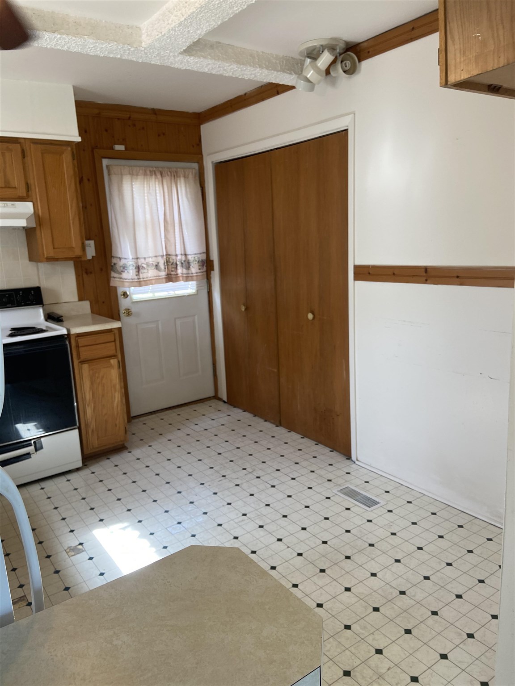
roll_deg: +3.9
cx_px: 258
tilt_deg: -9.5
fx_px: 516
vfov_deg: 67.3
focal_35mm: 26
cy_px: 343
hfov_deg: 53.1
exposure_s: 1/120
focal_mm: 4.25
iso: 100
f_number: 1.8
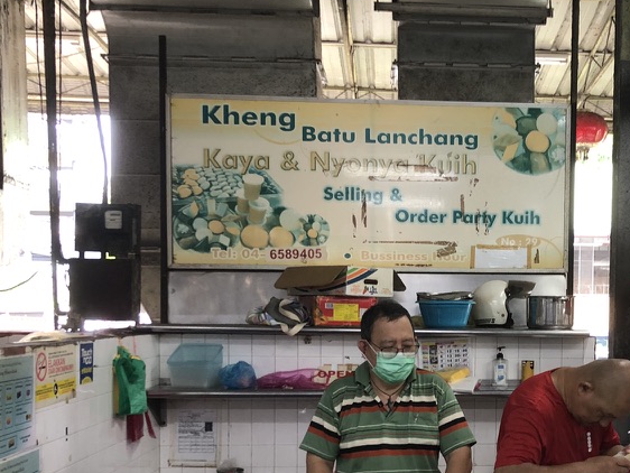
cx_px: 466
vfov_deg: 28.1
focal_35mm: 51
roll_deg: -0.1
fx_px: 929
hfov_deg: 36.7
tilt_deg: -2.7
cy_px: 361
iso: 40
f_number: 1.8
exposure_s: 1/17
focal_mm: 4
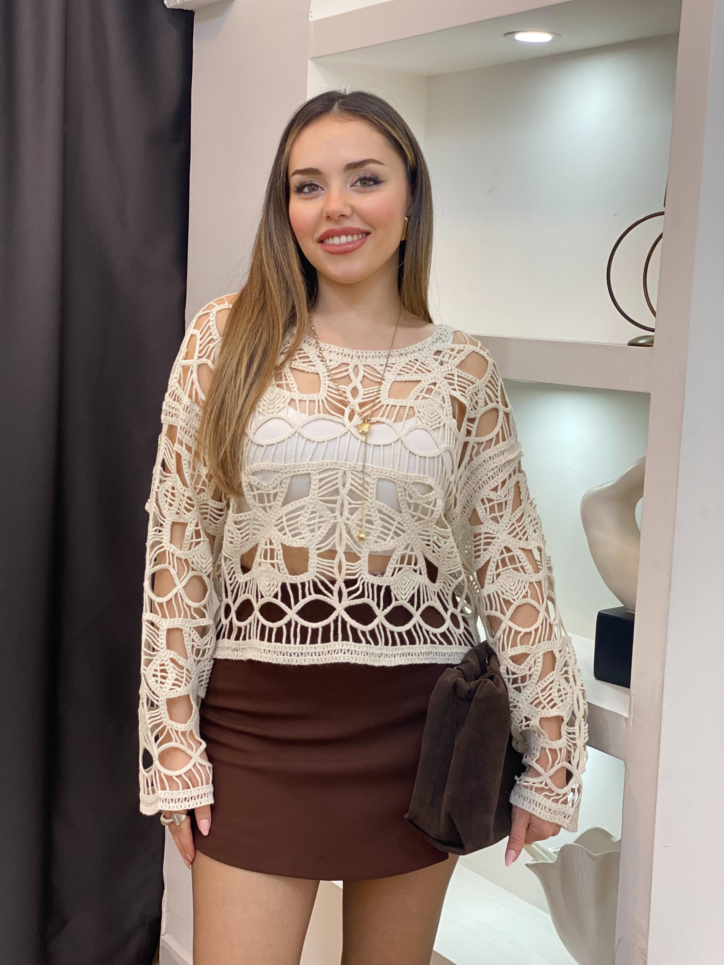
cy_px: 482
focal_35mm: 52
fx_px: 1450
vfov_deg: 36.8
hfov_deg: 28.0
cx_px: 362
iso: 100
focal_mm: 6
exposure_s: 1/100
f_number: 2
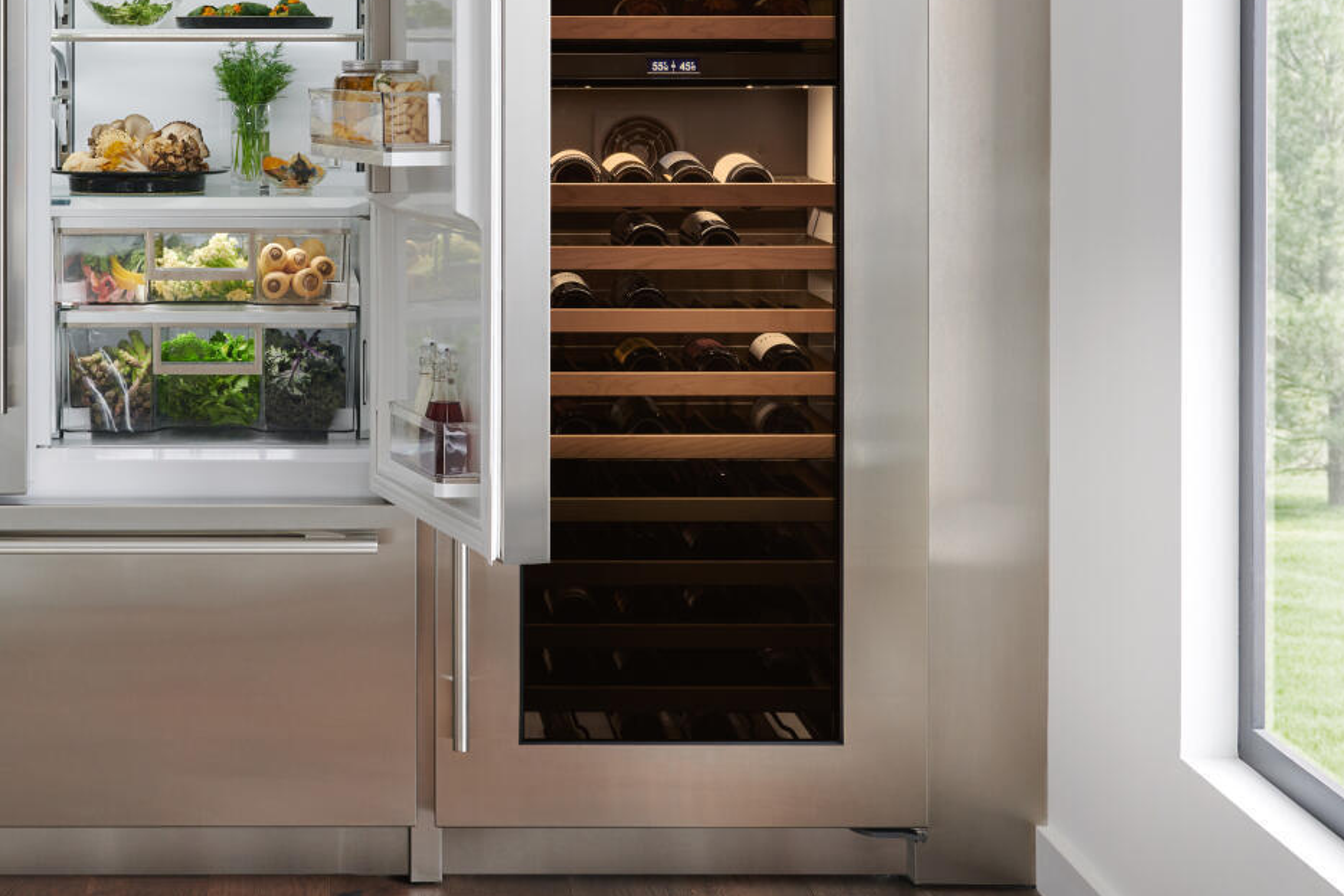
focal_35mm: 70
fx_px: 2613
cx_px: 415
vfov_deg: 19.3
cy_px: 232
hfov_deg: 28.6
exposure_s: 2.5
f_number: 8
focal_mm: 34
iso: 200
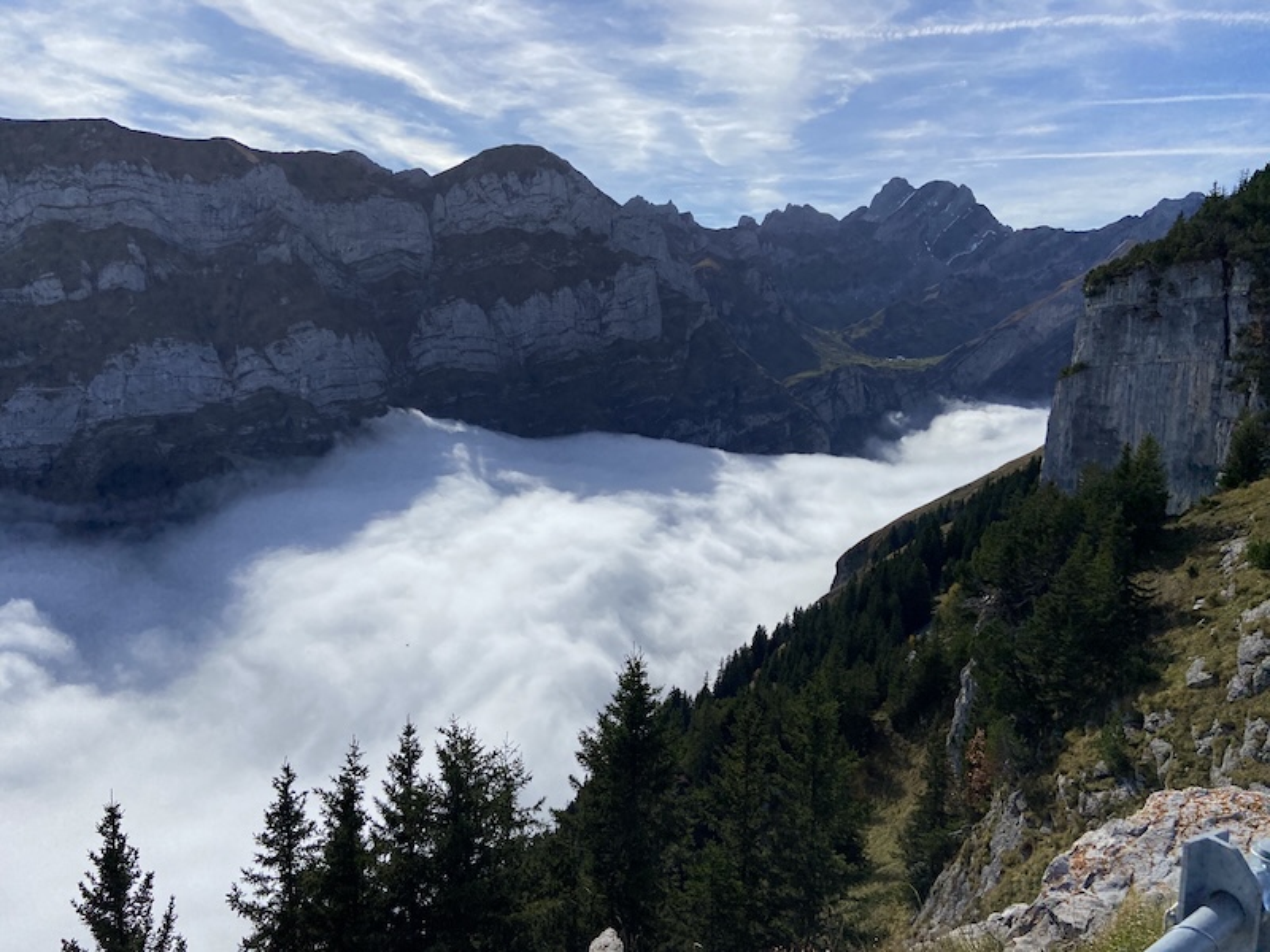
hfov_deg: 67.3
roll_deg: -1.8
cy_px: 476
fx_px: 954
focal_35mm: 26
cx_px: 635
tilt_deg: -11.1
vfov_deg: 53.1
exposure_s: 1/8850
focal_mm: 4.25
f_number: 1.8
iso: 32
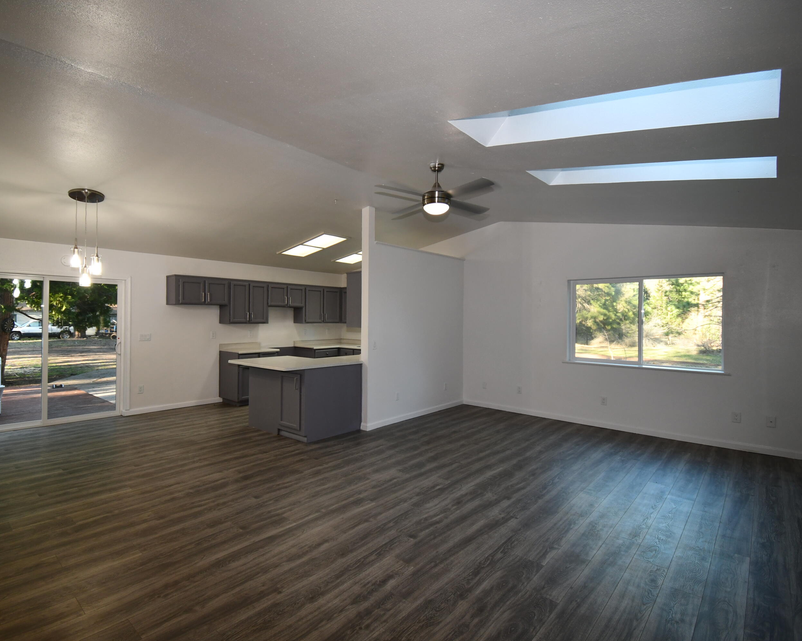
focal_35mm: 17
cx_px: 391
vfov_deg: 77.0
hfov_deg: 89.6
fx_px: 403
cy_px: 320
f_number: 4.5
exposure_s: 1/60
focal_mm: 10
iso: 450
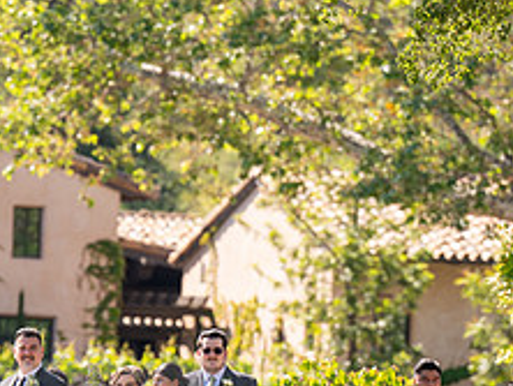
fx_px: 7448
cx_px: 76
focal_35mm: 502
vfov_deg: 3.0
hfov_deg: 3.9
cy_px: 415
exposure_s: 1/800
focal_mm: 200
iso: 200
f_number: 4.5
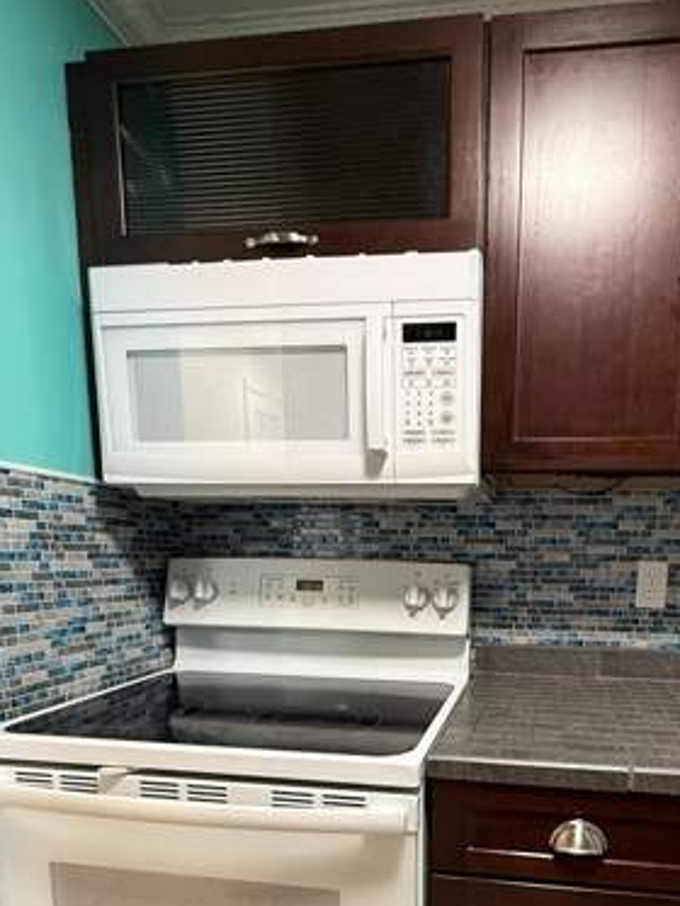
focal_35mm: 24
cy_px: 646
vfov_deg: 68.3
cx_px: 457
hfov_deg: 55.6
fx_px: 628
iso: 320
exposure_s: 1/60
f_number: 2.2
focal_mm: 2.22
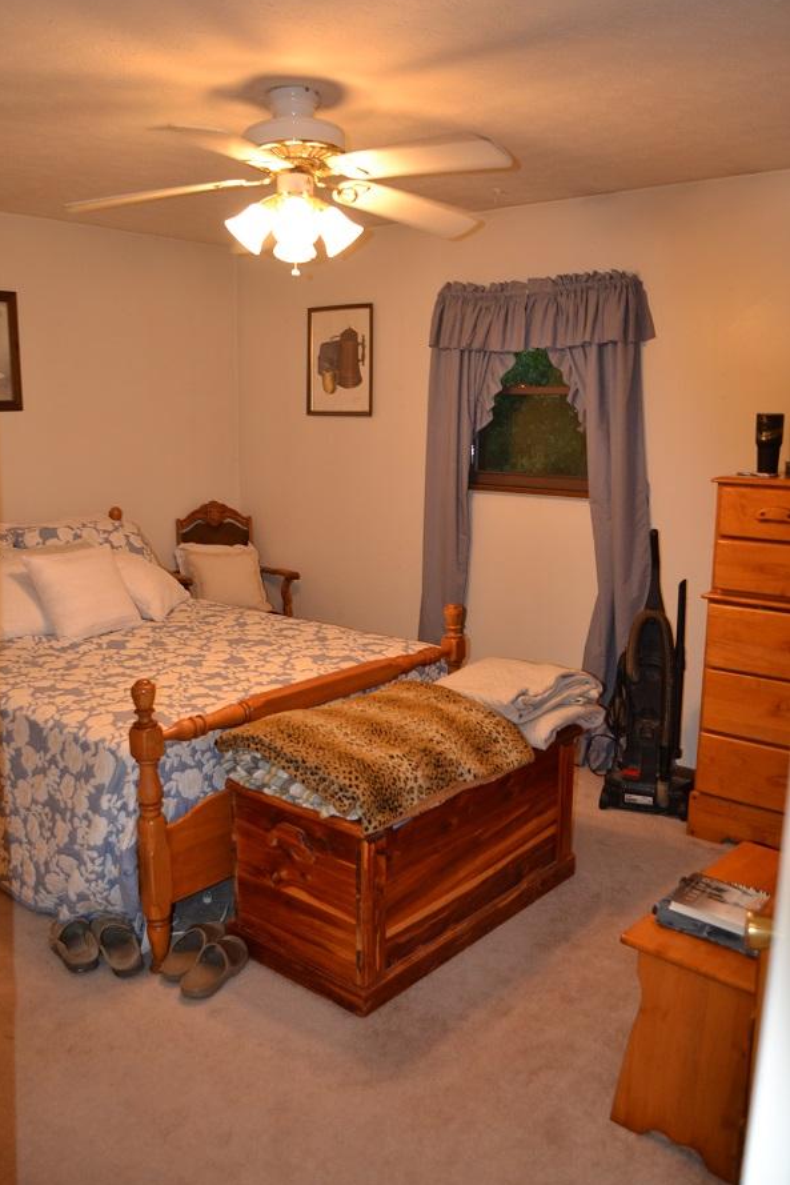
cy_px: 579
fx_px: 921
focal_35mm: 28
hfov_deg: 46.4
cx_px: 382
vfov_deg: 65.5
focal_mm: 18
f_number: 3.5
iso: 450
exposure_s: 1/60
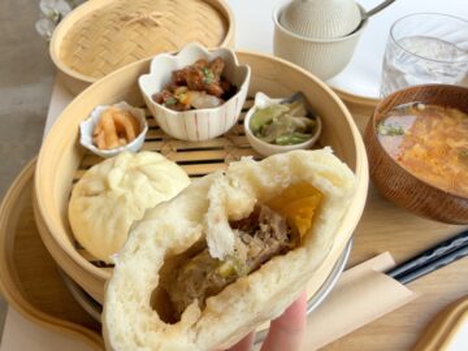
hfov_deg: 71.6
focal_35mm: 24
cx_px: 234
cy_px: 176
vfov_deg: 56.8
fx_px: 324
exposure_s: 1/157
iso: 40
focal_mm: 2.22
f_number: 2.2
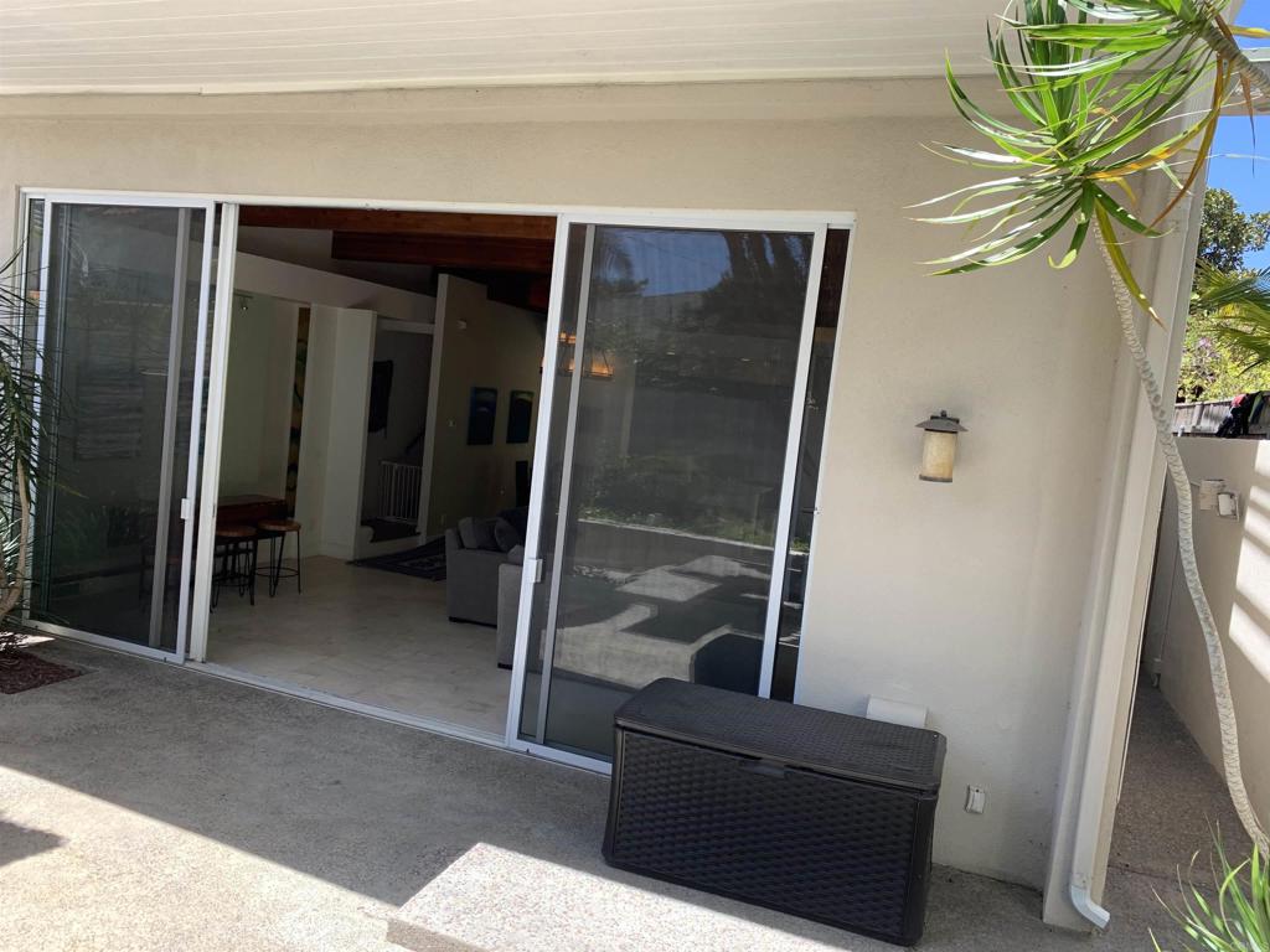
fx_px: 954
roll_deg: -5.9
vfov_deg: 53.1
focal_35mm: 26
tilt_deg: -6.4
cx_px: 635
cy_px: 476
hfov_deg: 67.3
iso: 25
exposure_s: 1/275
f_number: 1.8
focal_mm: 4.25
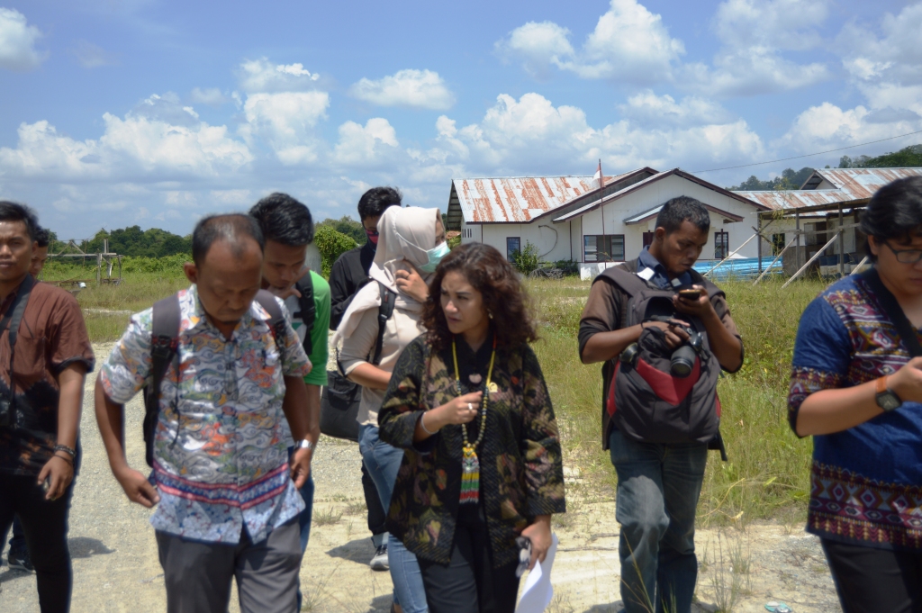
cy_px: 306
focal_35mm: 45
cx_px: 461
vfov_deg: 29.8
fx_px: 1152
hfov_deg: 43.6
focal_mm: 30
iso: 100
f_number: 4.2
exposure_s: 1/1000
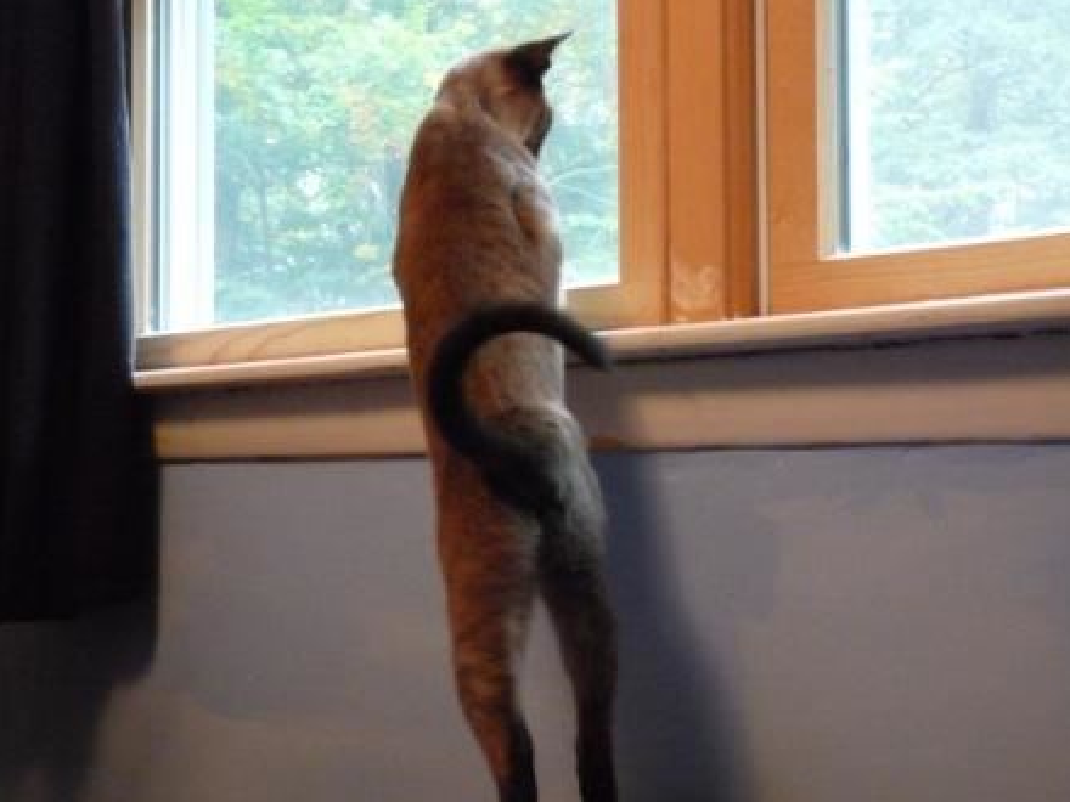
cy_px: 399
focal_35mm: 53
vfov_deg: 27.5
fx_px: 1638
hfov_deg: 36.2
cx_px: 540
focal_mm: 9.2
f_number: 3.2
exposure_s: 1/30
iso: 1000
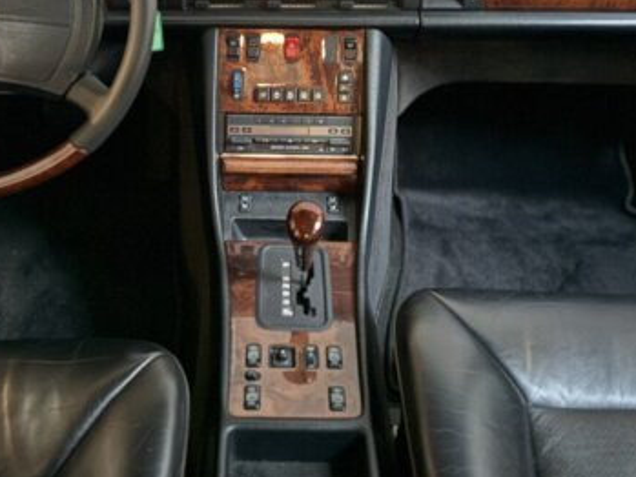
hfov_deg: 42.8
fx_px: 809
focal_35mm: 44
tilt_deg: -24.9
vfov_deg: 31.4
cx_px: 270
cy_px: 51
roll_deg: -0.8
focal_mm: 6.76
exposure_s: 1/14
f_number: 1.78
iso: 2000
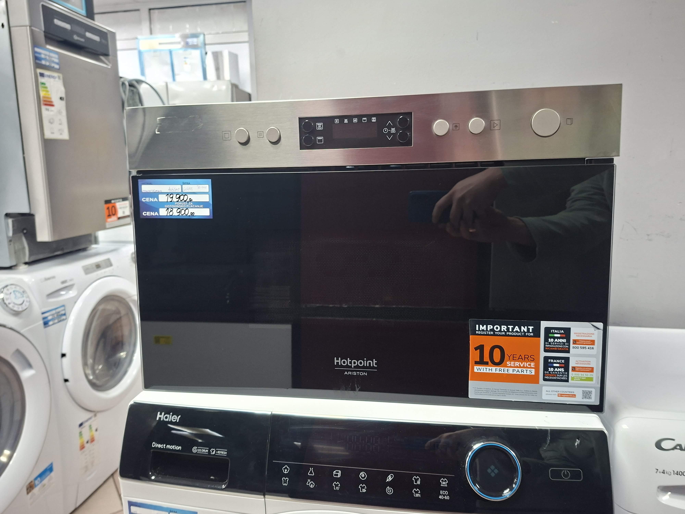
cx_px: 342
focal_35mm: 23
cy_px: 257
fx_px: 455
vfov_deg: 58.9
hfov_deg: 73.9
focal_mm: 5.54
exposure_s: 1/33
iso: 320
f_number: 1.8
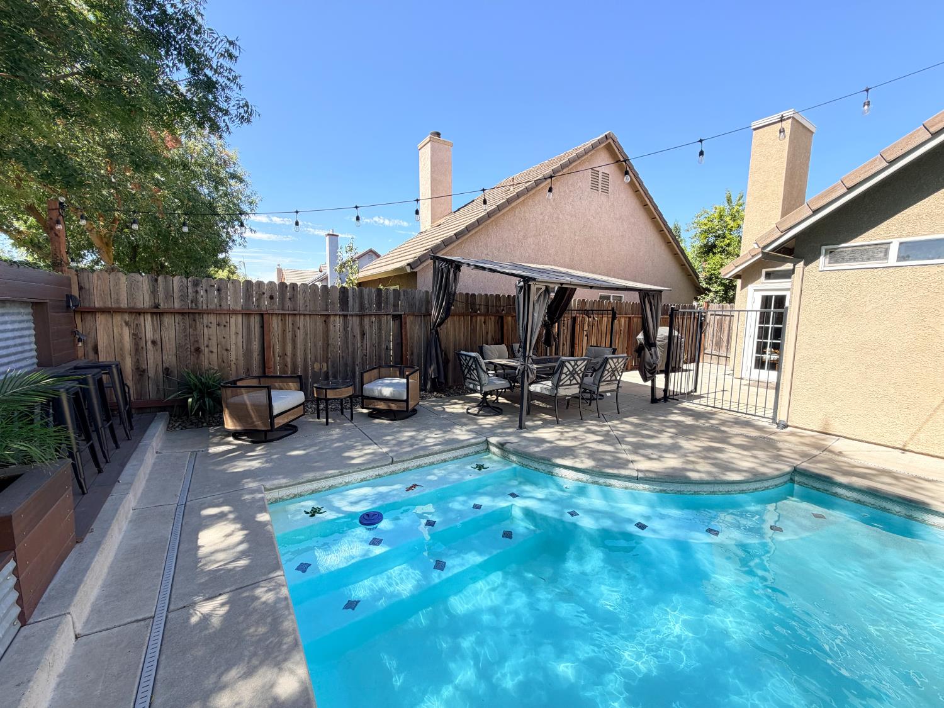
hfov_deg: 102.1
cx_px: 472
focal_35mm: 14
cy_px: 354
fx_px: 382
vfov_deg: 85.7
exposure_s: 1/230
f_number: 2.2
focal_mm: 2.22
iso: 40
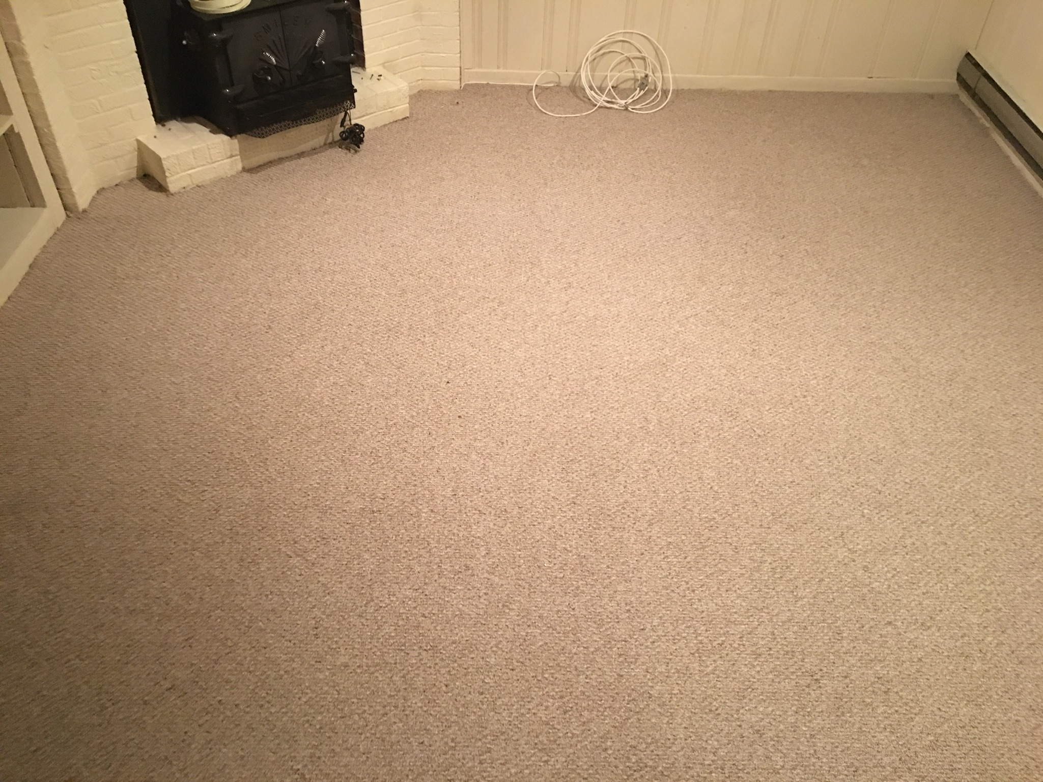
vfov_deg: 48.2
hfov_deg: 61.7
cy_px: 391
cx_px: 522
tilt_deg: -41.1
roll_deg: -2.4
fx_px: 874
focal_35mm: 29
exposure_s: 1/4
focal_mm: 4.15
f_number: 2.2
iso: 100
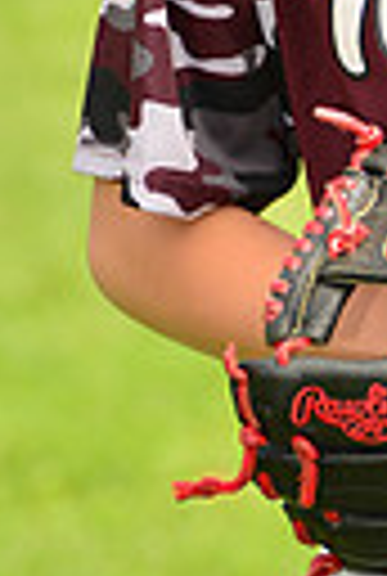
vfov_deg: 3.9
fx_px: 8404
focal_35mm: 524
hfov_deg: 2.6
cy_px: -414
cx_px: 677
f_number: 5
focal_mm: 116
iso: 100
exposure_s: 1/250
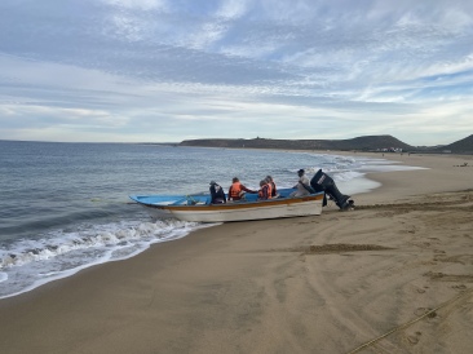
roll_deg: -2.1
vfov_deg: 53.0
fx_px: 355
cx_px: 236
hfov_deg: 67.3
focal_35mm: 26
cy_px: 177
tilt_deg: -5.9
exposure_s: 1/1007
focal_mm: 4.25
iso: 32
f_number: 1.8
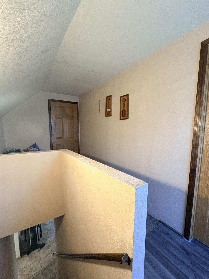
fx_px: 121
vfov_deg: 98.1
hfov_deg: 81.7
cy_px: 143
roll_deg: +0.3
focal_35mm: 15
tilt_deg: -6.1
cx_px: 100
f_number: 2.2
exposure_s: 1/60
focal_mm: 2.22
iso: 400
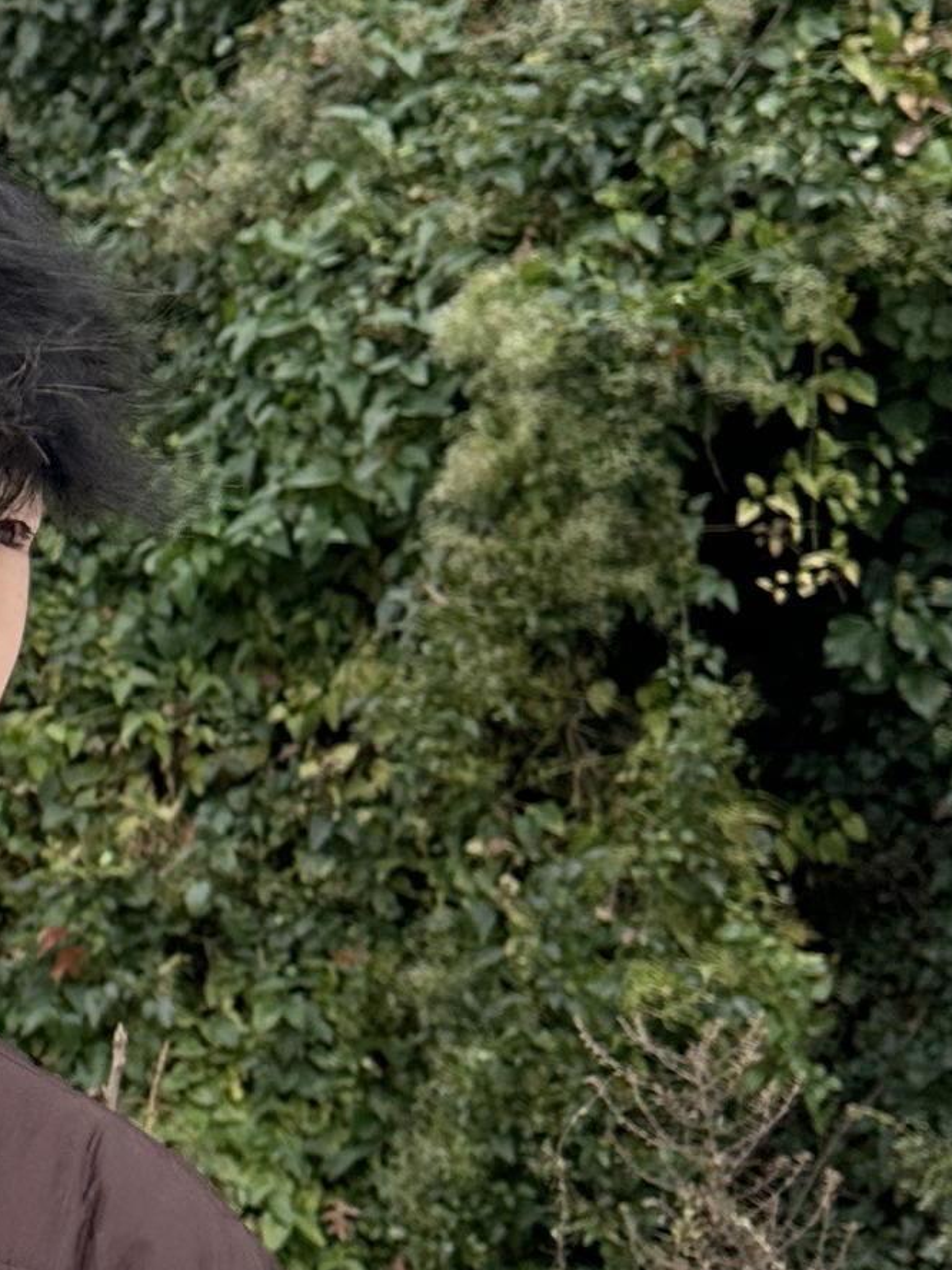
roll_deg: -1.1
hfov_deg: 12.6
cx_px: -660
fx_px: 3997
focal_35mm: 109
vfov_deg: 18.0
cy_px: 561
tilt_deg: +0.4
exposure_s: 1/395
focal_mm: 6.86
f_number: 1.78
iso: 80
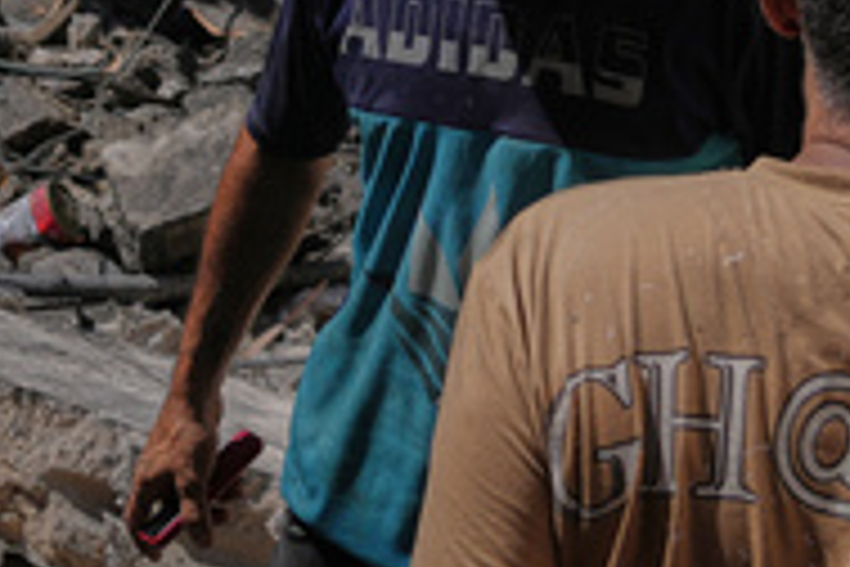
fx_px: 3069
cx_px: -162
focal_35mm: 130
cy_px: -832
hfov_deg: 15.2
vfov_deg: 9.3
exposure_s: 1/2500
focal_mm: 24
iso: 125
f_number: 5
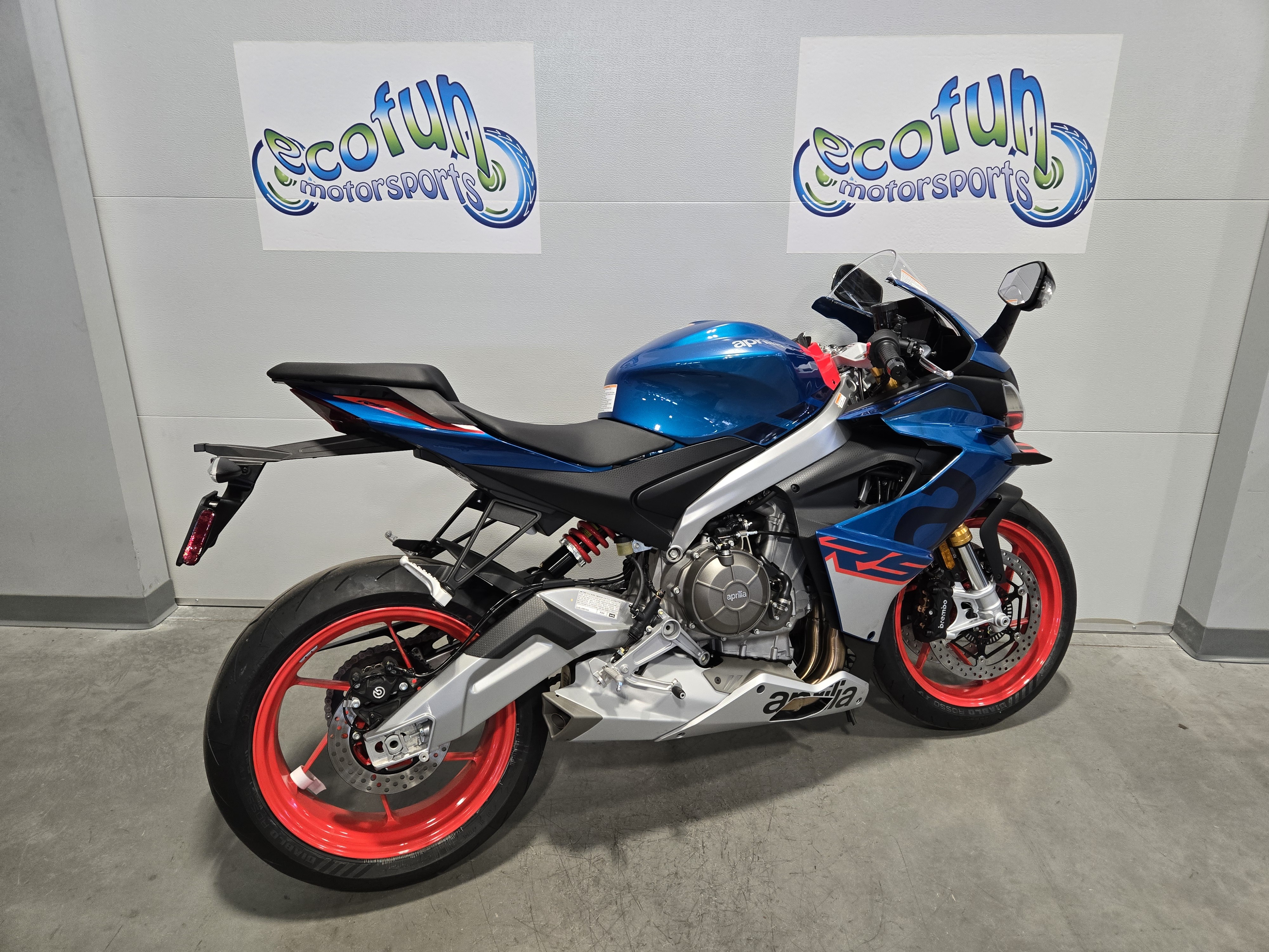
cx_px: 634
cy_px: 476
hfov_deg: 73.9
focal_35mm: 23
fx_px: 843
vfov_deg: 58.9
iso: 200
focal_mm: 5.4
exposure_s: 1/120
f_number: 1.8
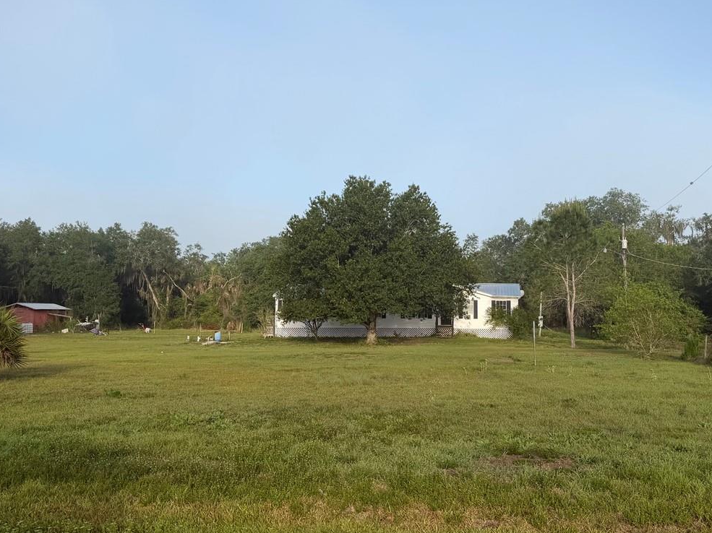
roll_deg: +0.6
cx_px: 409
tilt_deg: +5.5
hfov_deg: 47.7
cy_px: 235
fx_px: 802
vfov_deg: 36.7
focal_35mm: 39
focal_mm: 6.76
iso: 80
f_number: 1.78
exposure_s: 1/3425
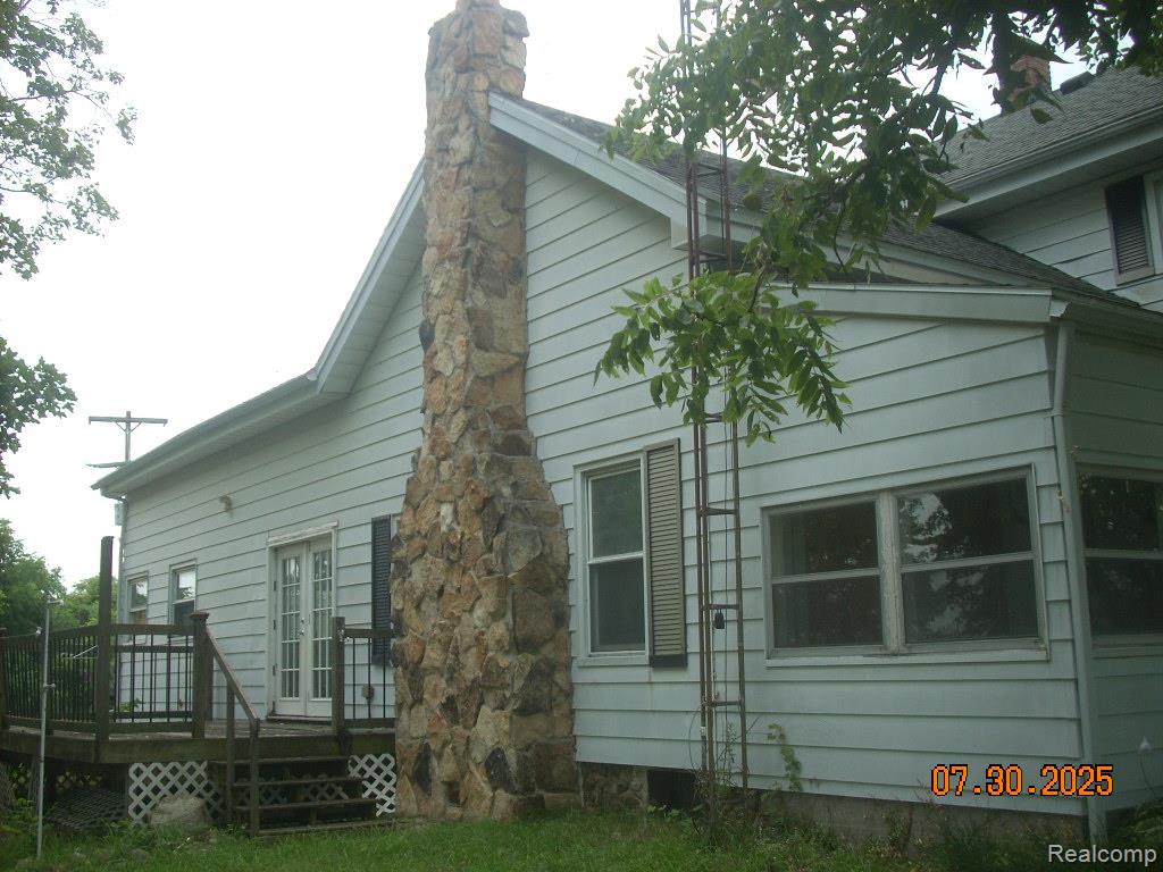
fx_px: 1243
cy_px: 436
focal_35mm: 37
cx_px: 582
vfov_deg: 38.7
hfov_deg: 50.1
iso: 64
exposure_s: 1/386
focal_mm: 6.2
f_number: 2.8
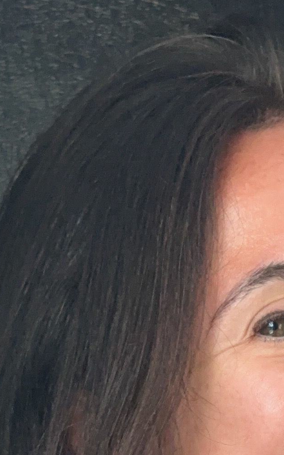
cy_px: 913
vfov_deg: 9.5
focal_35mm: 205
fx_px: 2541
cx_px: 405
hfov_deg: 6.3
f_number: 1.8
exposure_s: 1/120
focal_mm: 6.86
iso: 64
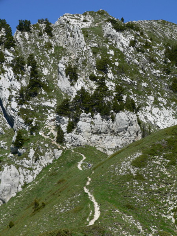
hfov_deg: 20.2
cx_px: 88
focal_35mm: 73
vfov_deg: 26.7
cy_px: 118
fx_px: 498
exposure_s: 1/640
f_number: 4.6
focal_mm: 12.2
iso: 80
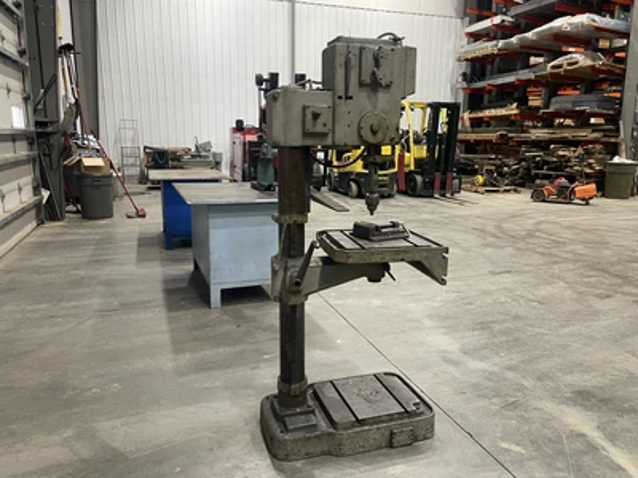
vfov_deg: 54.9
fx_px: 461
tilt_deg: -10.9
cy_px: 239
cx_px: 319
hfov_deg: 69.4
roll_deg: -0.2
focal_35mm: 25
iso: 320
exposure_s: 1/60
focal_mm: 5.1
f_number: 1.6
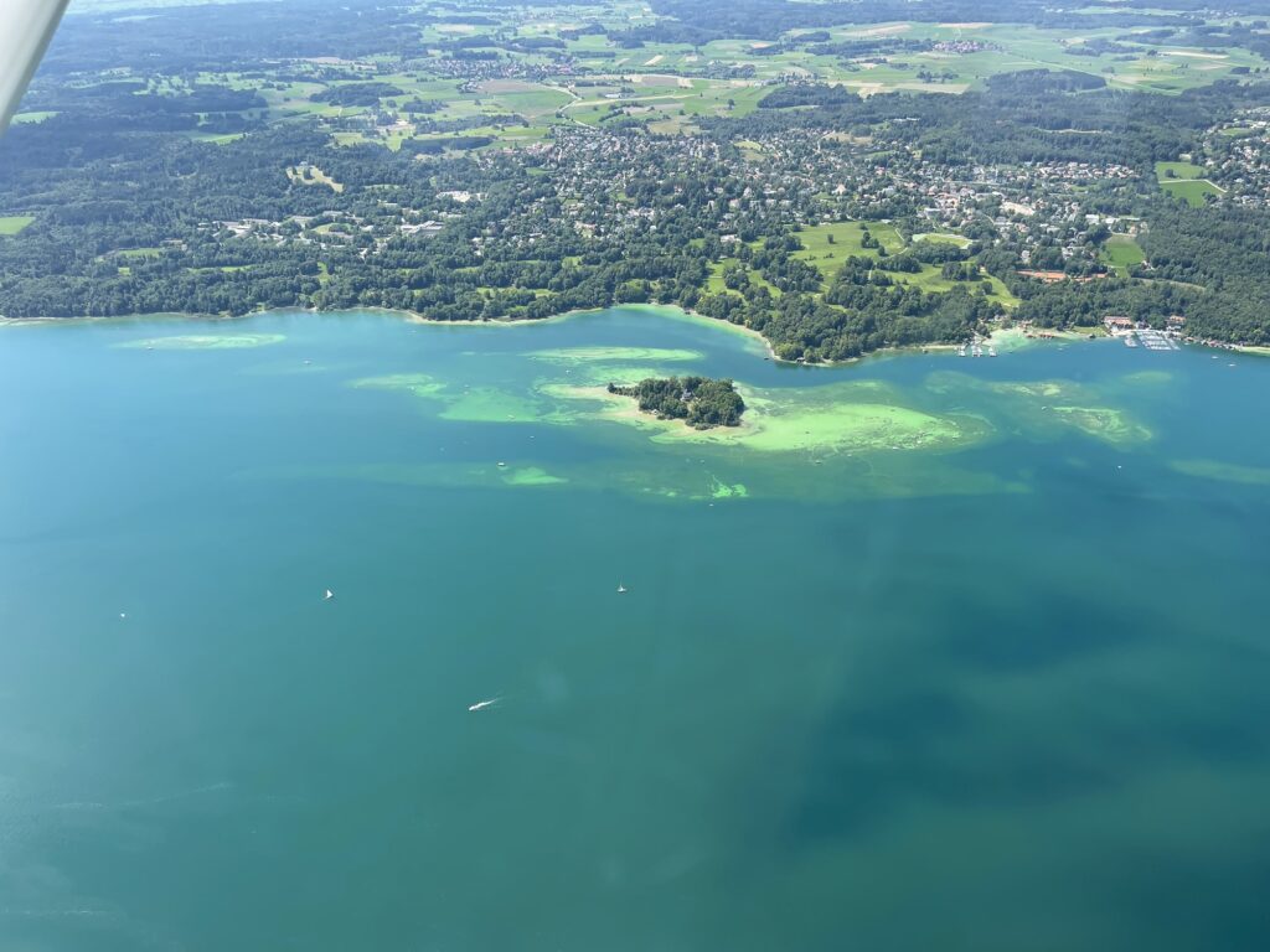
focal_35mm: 26
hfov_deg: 67.3
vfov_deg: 53.1
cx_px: 635
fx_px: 954
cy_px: 476
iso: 32
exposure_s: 1/1279
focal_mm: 5.1
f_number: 1.6
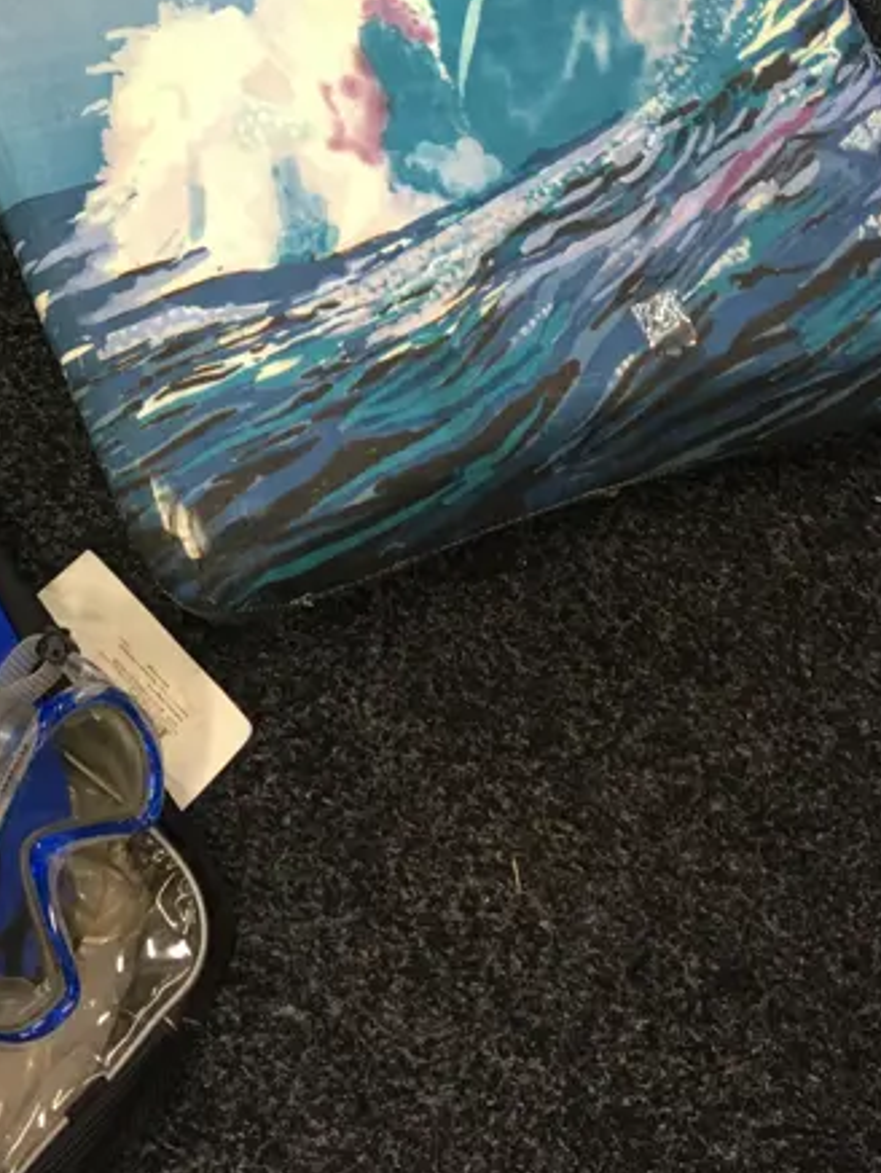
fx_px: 2306
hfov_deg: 20.6
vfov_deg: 26.1
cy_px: -150
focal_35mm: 68
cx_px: -97
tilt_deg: -64.8
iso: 40
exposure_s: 1/17
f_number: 2.2
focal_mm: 4.15
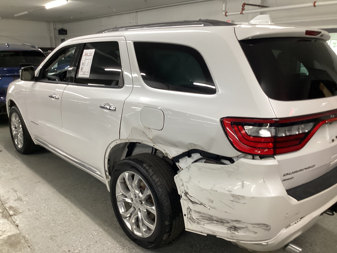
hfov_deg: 58.4
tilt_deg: -17.8
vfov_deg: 45.4
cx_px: 168
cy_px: 126
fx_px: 302
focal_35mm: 31
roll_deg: +1.1
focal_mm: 3.3
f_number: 2.4
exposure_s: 1/60
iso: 160
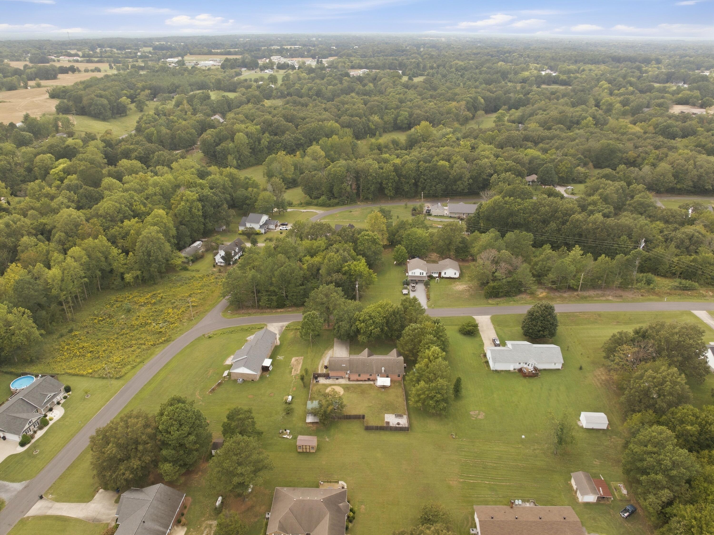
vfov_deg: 56.8
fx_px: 495
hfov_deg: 71.6
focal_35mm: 24
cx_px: 357
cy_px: 268
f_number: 4.5
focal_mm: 12.3
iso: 200
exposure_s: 1/500
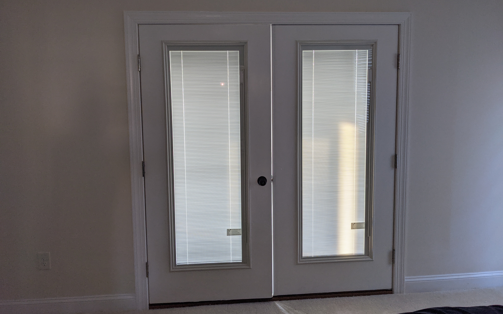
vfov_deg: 43.0
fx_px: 398
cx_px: 250
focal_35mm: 29
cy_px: 129
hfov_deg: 64.6
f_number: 1.73
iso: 101
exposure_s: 1/89.9
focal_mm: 4.38
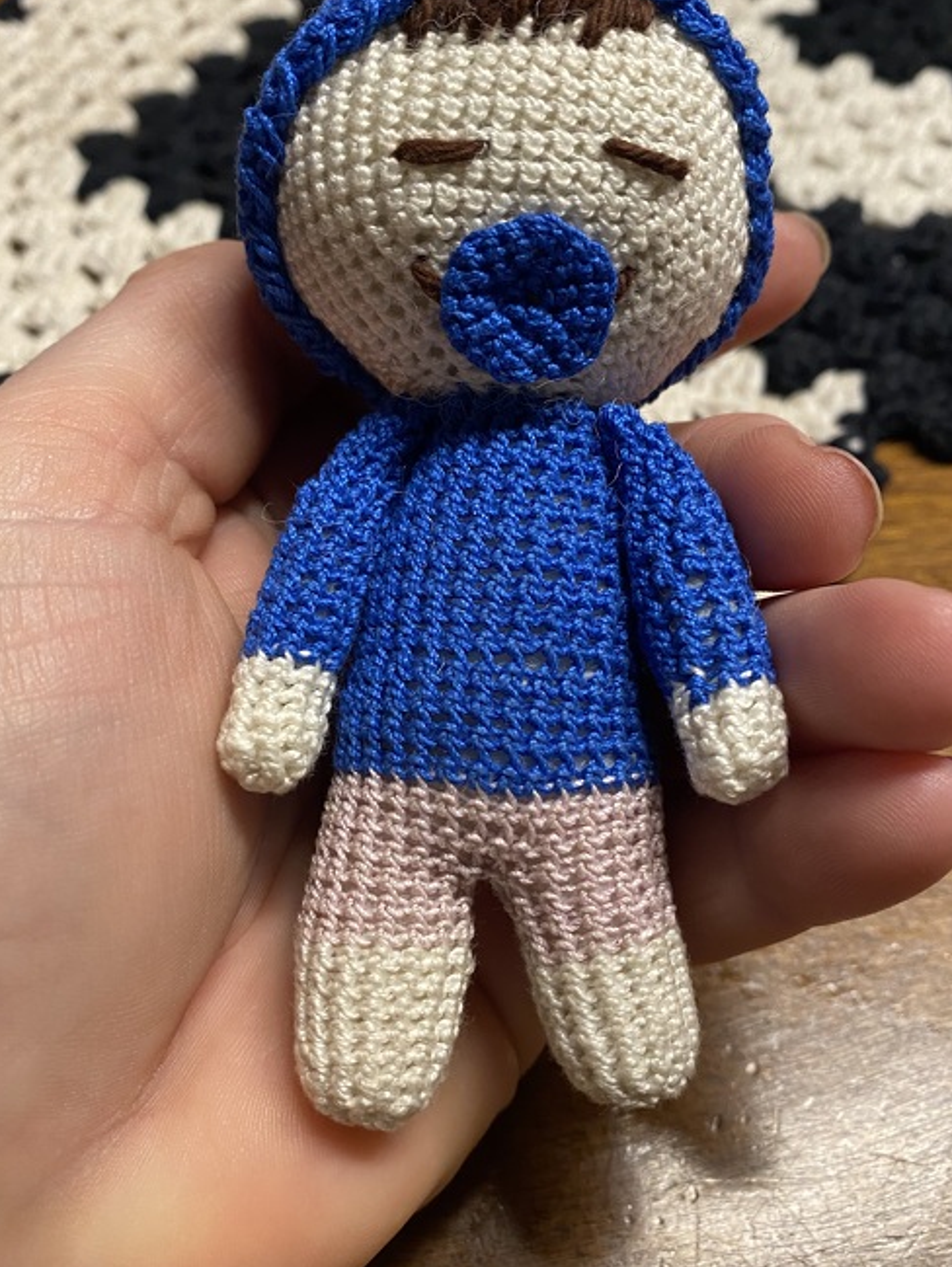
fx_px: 1173
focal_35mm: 32
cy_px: 600
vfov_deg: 56.8
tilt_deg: -53.6
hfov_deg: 44.2
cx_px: 480
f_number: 1.8
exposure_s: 1/50
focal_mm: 4.25
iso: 160
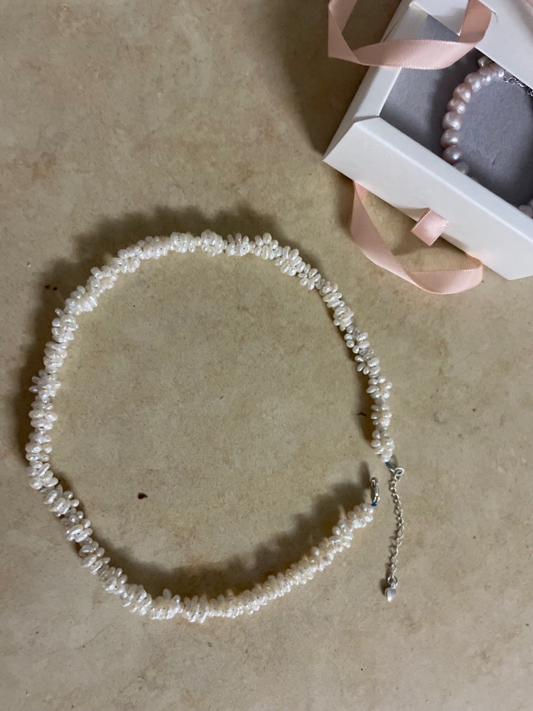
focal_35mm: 26
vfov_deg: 67.3
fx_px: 534
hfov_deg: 53.1
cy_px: 356
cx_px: 266
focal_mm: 4.2
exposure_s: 1/50
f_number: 1.6
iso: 400
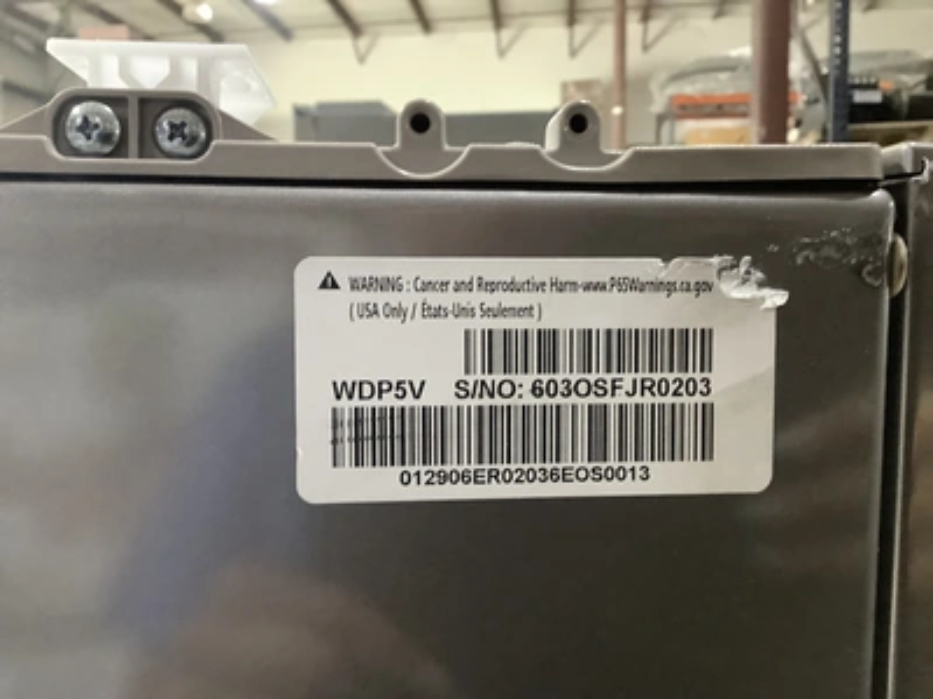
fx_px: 836
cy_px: 350
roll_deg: -0.3
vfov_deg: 45.4
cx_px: 466
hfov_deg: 58.4
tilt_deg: -4.8
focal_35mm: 31
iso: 400
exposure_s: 1/30
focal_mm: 3.3
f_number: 2.4
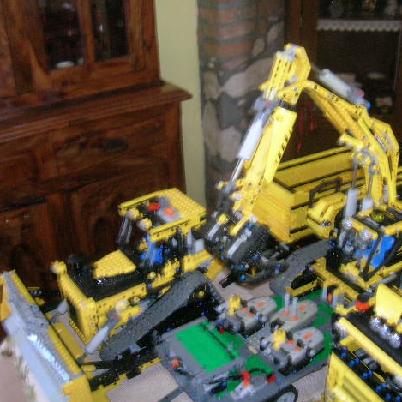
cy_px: 205
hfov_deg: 40.8
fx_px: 539
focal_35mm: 41
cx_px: 236
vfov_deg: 40.9
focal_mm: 5.7
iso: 200
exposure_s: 1/2
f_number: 2.9
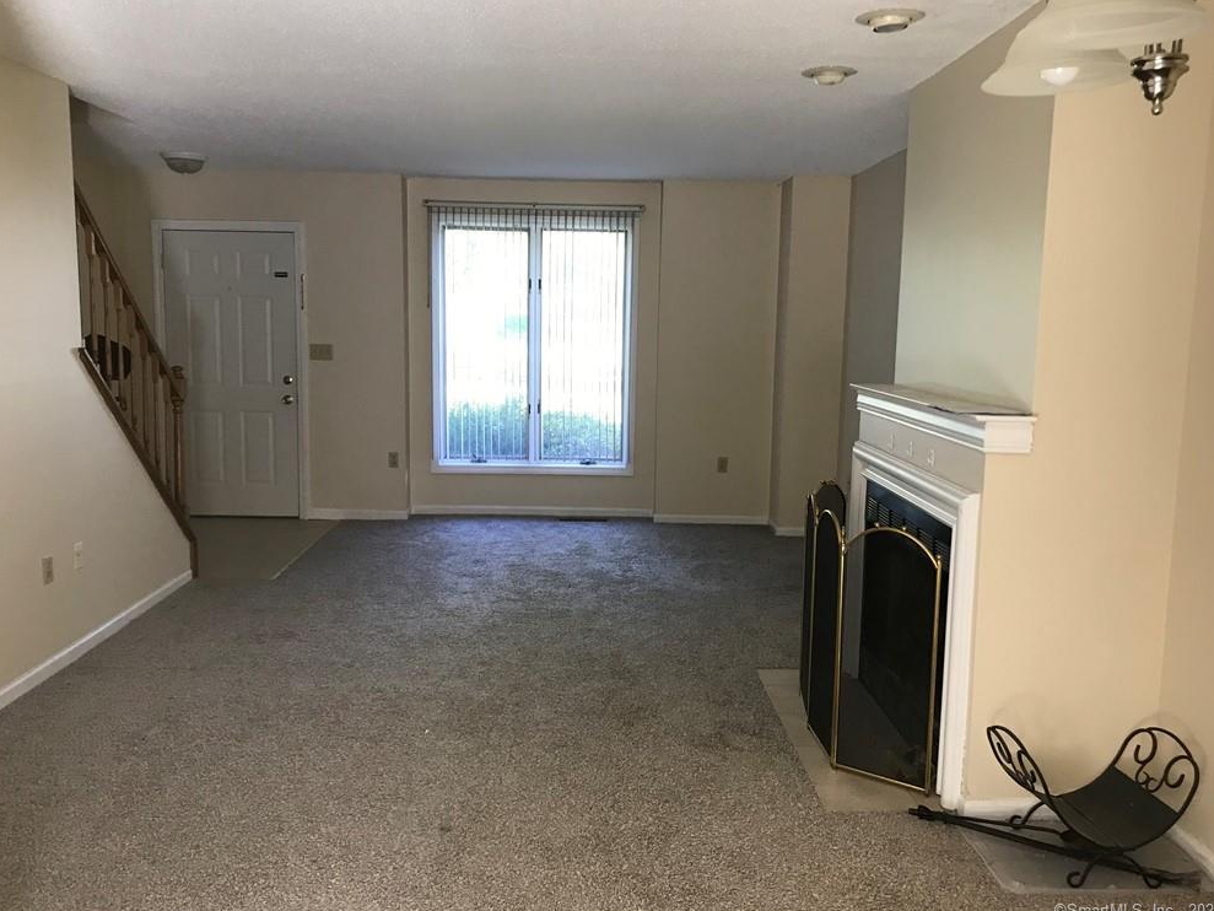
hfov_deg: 61.7
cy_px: 451
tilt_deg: -5.7
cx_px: 603
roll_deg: +0.1
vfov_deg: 48.2
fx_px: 1017
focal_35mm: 29
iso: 40
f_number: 1.8
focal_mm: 3.99
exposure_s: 1/24
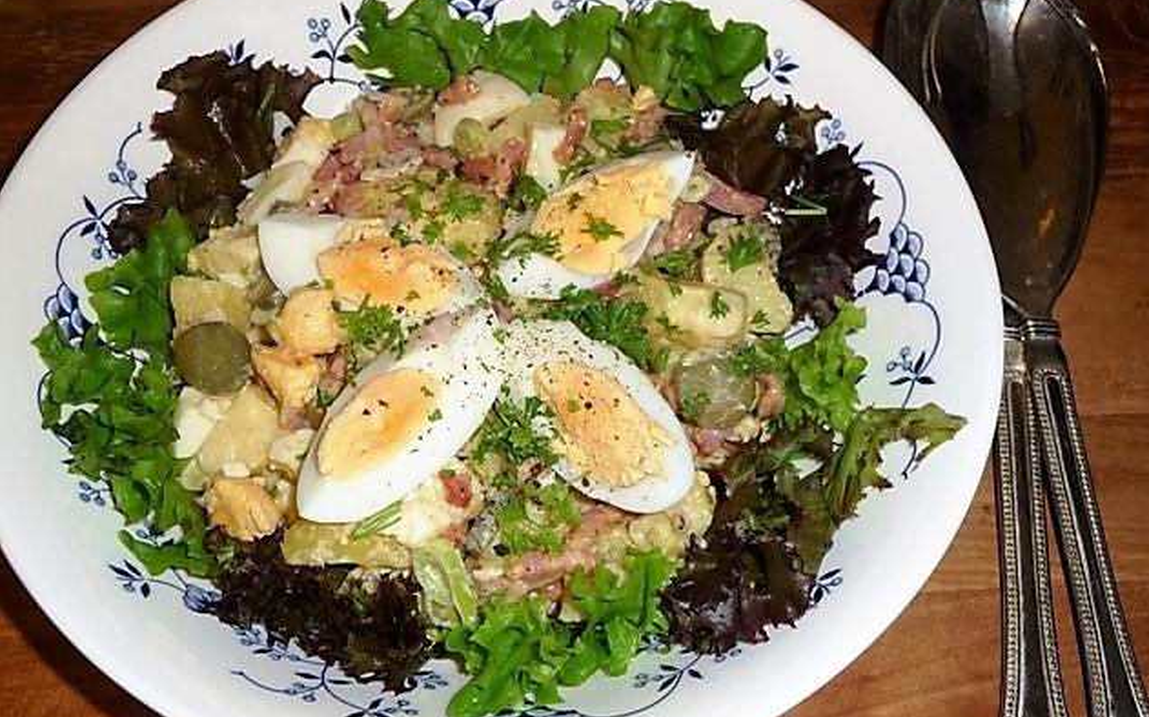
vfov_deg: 29.8
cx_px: 581
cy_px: 355
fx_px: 1346
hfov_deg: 46.2
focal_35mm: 43
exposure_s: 1/30
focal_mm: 6.7
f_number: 3.9
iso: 100
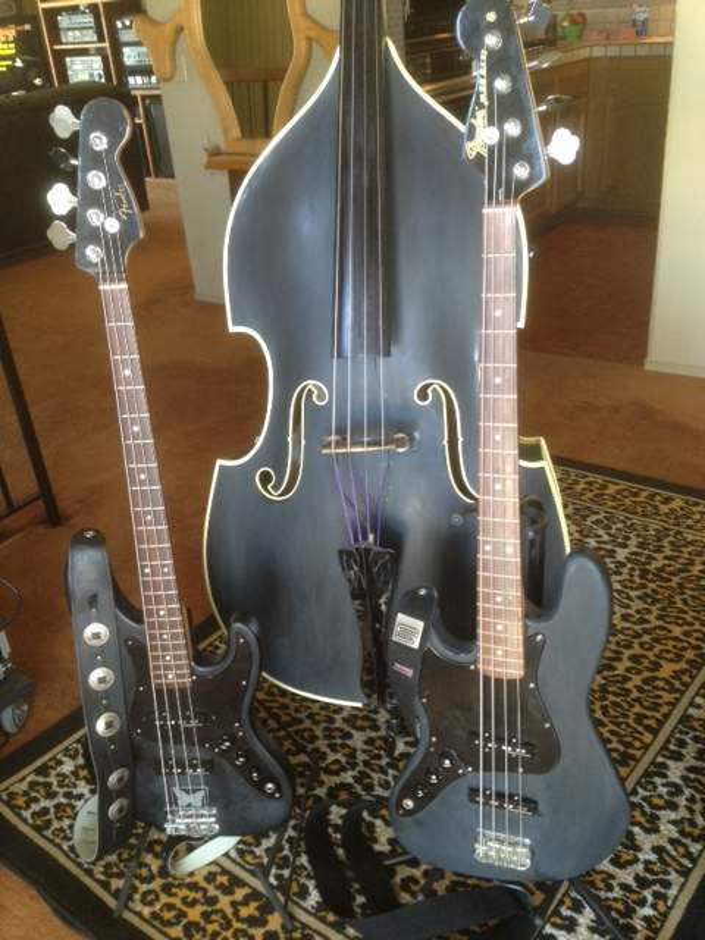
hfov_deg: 40.7
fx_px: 950
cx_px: 352
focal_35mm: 35
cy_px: 470
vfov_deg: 52.6
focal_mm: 4.28
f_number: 2.4
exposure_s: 1/20
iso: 200
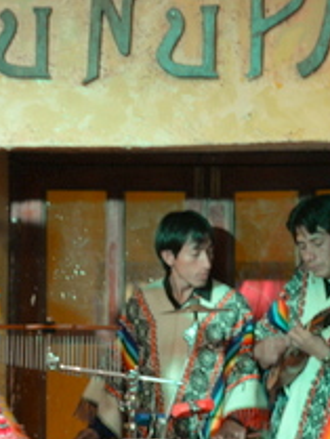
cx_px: 177
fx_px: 3949
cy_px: 260
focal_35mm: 311
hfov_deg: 4.8
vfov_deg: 6.4
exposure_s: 1/30
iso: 1000
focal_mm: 135
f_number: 5.6
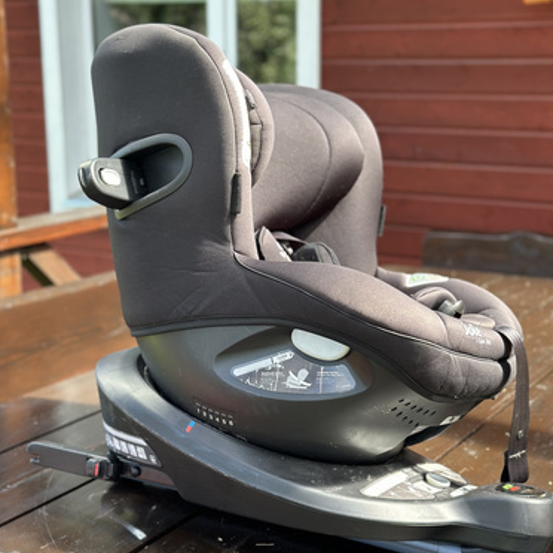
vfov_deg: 30.0
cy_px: 263
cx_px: 277
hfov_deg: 30.0
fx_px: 1030
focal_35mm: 57
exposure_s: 1/471
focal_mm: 6.86
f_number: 1.78
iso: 80
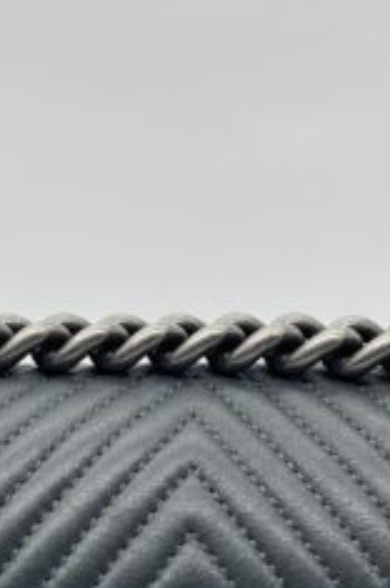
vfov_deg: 17.2
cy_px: 458
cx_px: 222
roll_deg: -0.7
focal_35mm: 118
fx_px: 1923
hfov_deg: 11.6
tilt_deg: -12.4
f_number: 1.5
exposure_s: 1/139
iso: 32
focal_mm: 5.7
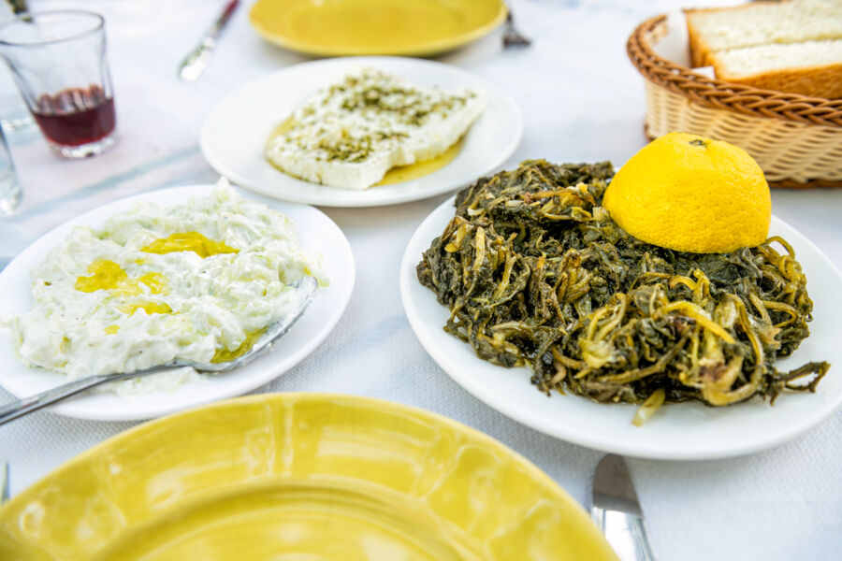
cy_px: 280
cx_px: 421
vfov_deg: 41.1
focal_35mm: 32
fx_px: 748
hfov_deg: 58.7
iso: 200
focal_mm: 32
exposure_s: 1/160
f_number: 4
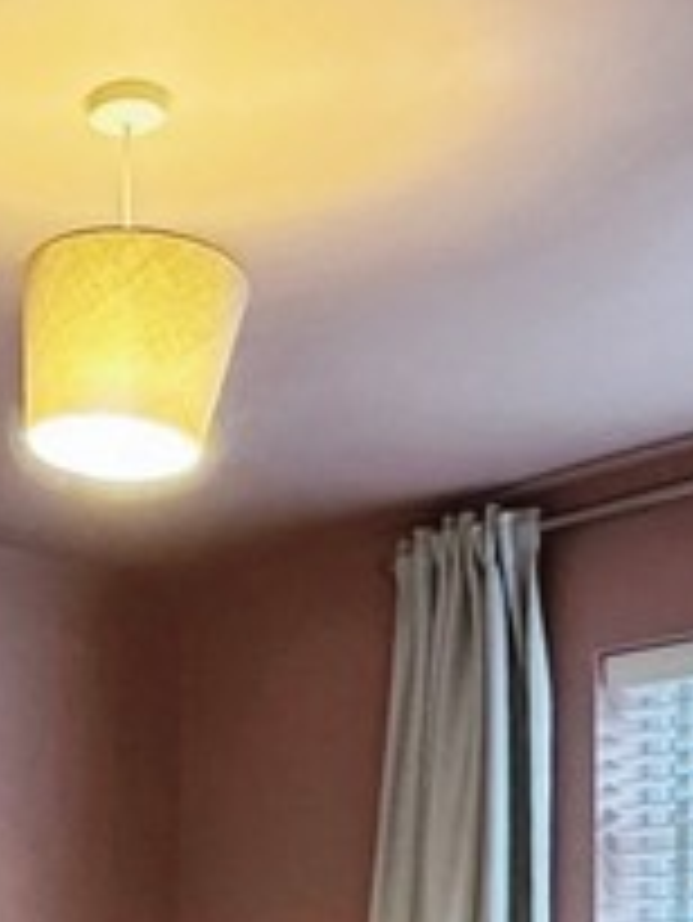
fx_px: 1867
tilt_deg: +0.9
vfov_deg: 25.8
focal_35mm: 70
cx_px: -180
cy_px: 1005
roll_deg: -0.8
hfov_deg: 19.6
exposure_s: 1/60
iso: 800
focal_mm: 2.22
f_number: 2.2
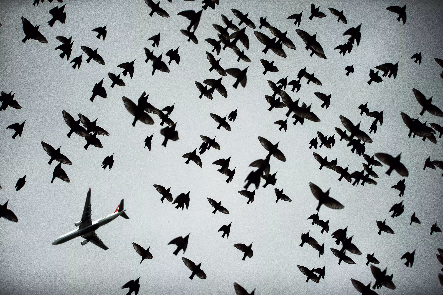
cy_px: 148
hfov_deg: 28.9
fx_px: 861
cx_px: 222
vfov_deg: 19.4
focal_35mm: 70
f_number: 2.8
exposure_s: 1/2500
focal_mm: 70
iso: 640
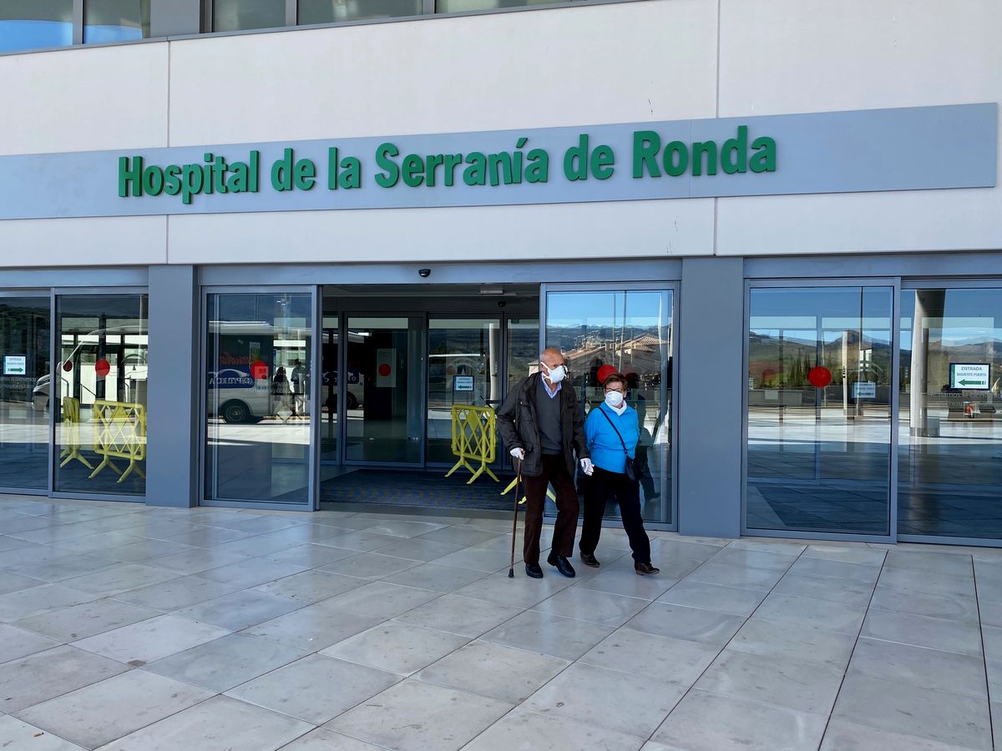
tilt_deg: +1.3
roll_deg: +0.7
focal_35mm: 26
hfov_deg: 67.3
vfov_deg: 53.1
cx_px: 501
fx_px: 753
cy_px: 376
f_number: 1.8
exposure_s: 1/655
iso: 32
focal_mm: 4.25
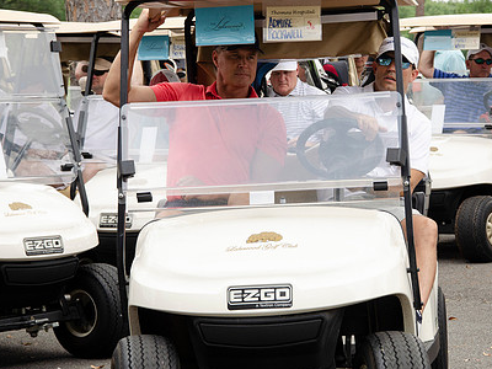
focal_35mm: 146
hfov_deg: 13.5
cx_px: 338
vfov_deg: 10.2
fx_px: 2075
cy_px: 169
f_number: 7.1
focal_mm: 70
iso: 400
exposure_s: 1/500
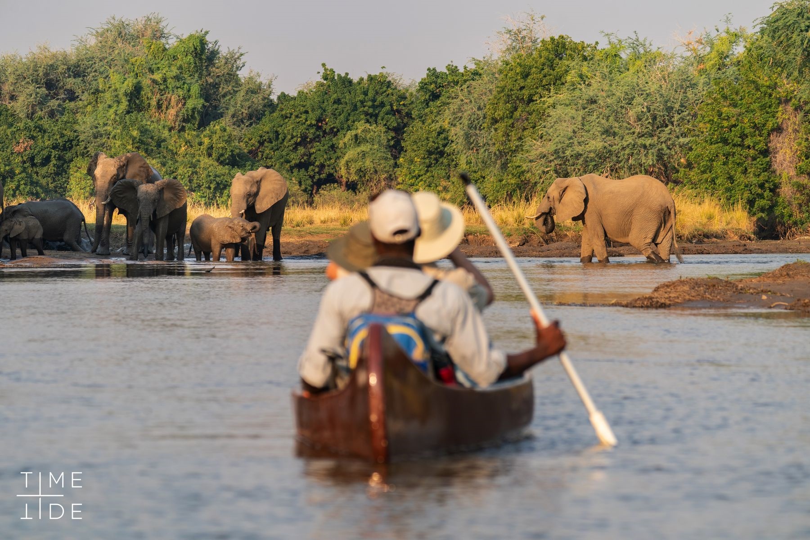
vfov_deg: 6.4
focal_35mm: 213
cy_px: 270
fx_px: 4792
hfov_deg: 9.7
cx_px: 405
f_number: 8
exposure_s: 1/250
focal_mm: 213
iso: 160
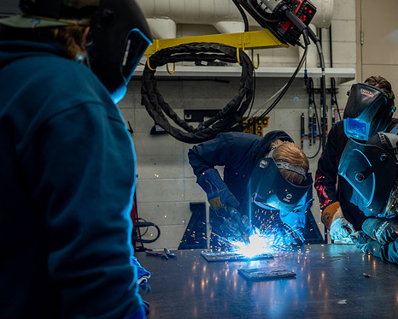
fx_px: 554
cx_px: 277
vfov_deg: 32.1
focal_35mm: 47
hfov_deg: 38.9
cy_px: 156
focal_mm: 35
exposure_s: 1/400
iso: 640
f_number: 2.8
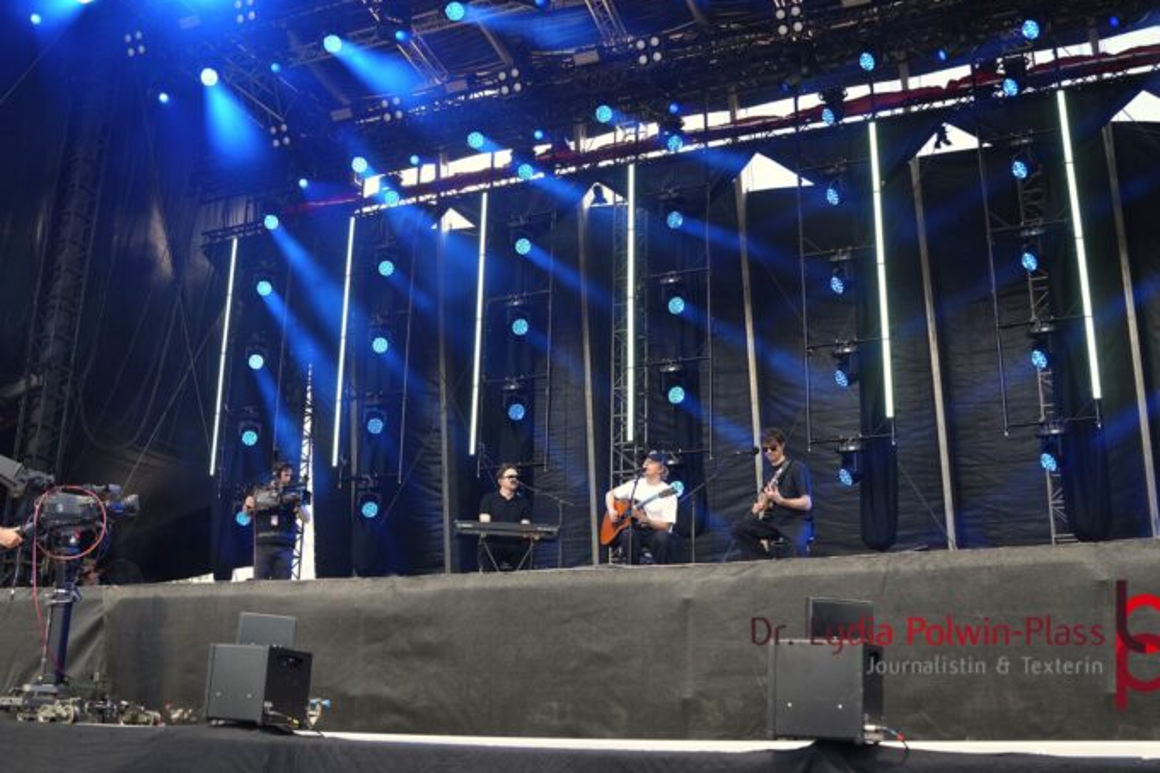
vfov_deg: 37.3
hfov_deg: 53.7
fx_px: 1146
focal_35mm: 36
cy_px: 372
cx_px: 560
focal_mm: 21
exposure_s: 1/160
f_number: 4
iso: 125
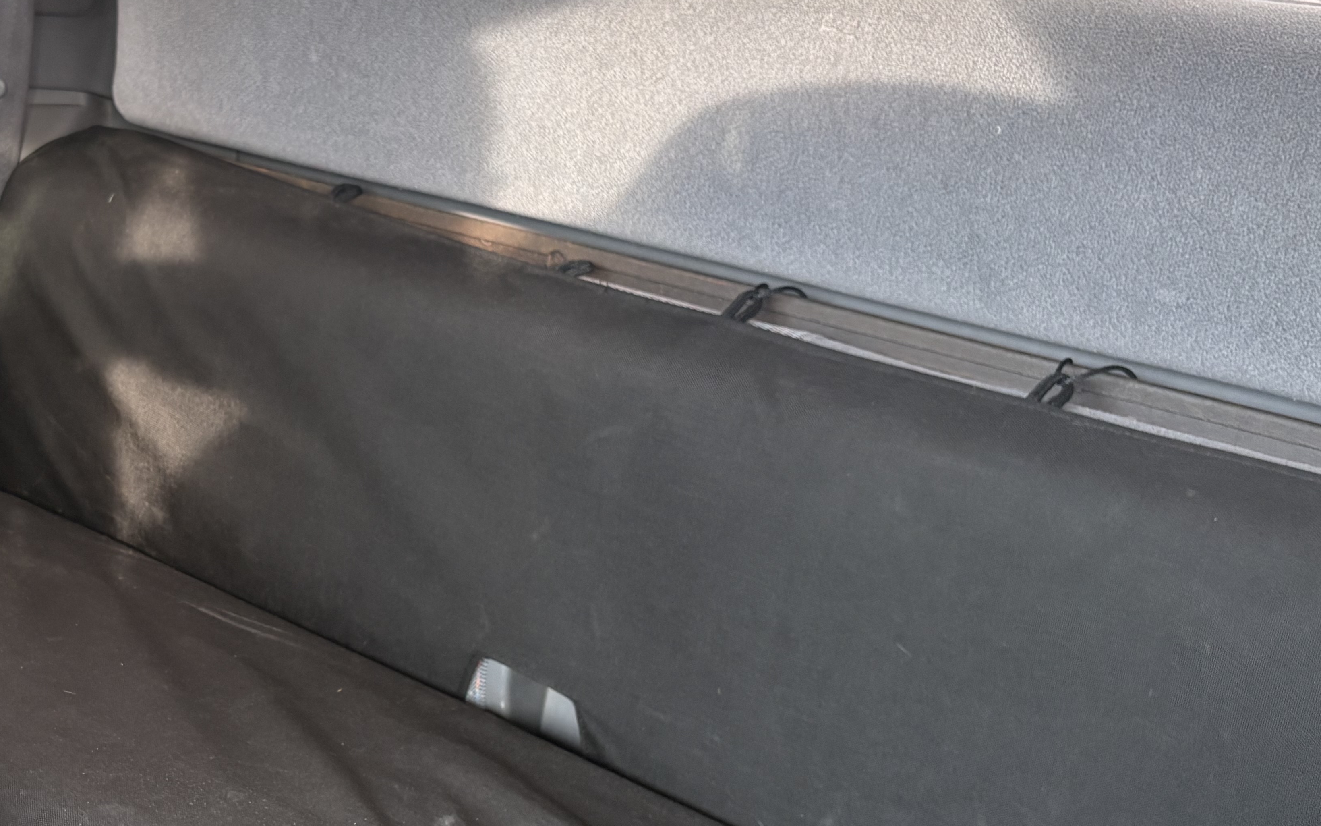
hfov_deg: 39.5
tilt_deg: -19.4
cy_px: 401
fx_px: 1728
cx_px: 192
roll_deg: -1.2
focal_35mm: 48
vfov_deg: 26.9
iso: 160
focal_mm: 5.96
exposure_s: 1/60
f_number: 1.6
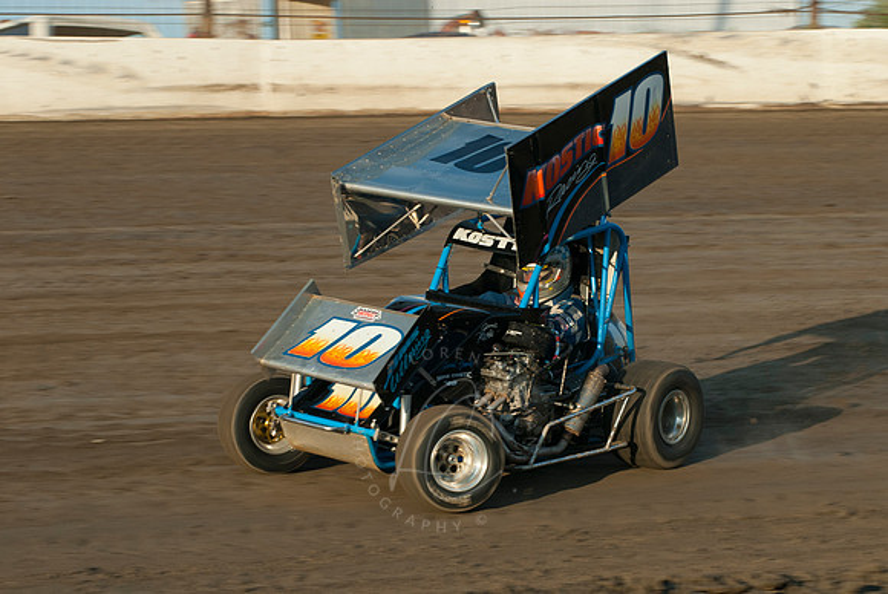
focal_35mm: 129
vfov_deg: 10.7
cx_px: 444
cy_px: 297
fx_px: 3185
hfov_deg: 15.9
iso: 400
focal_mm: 86
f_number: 8
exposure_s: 1/400
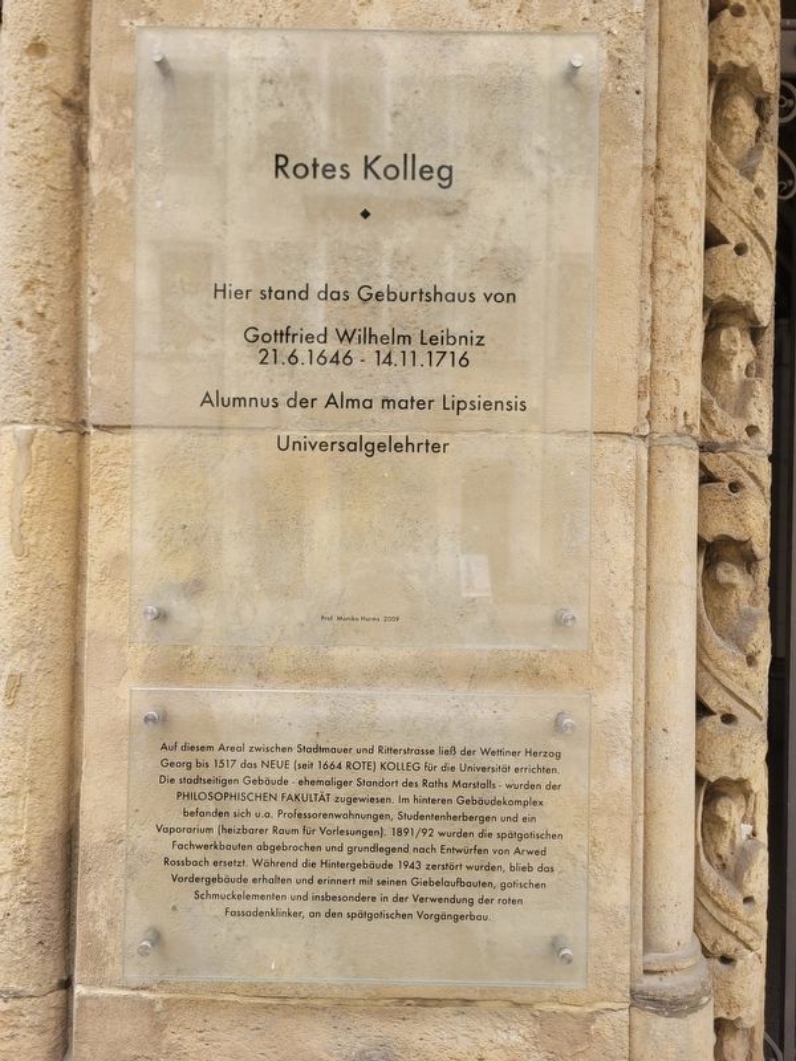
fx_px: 797
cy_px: 530
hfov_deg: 53.1
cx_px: 398
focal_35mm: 26
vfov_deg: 67.3
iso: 50
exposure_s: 1/100
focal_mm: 5.4
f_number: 1.8
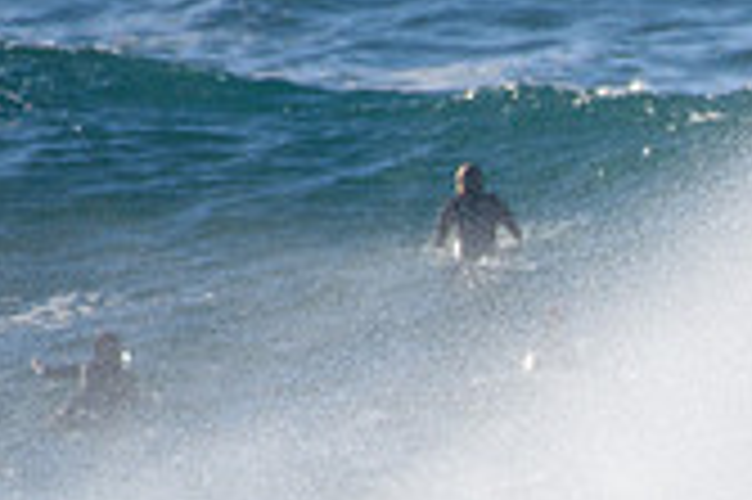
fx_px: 54361
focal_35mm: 2605
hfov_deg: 0.8
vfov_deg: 0.5
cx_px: 1049
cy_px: 782
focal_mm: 500
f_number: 5.6
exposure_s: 1/2000
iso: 250
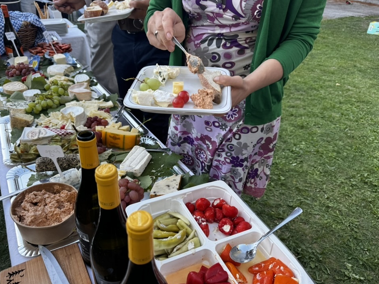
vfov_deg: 53.1
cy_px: 147
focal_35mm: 26
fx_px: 285
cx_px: 175
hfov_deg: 67.2
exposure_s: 1/215
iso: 64
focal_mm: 6.76
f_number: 1.78
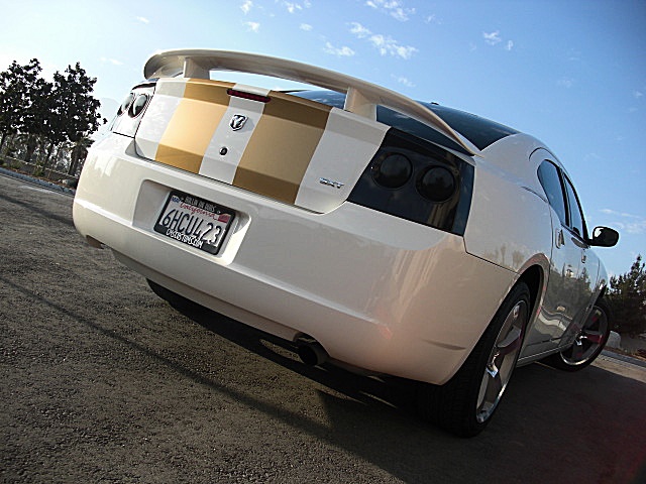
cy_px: 242
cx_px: 323
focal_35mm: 36
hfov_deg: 51.4
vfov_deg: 39.7
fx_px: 672
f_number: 2.8
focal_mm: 6.3
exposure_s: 1/640
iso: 50
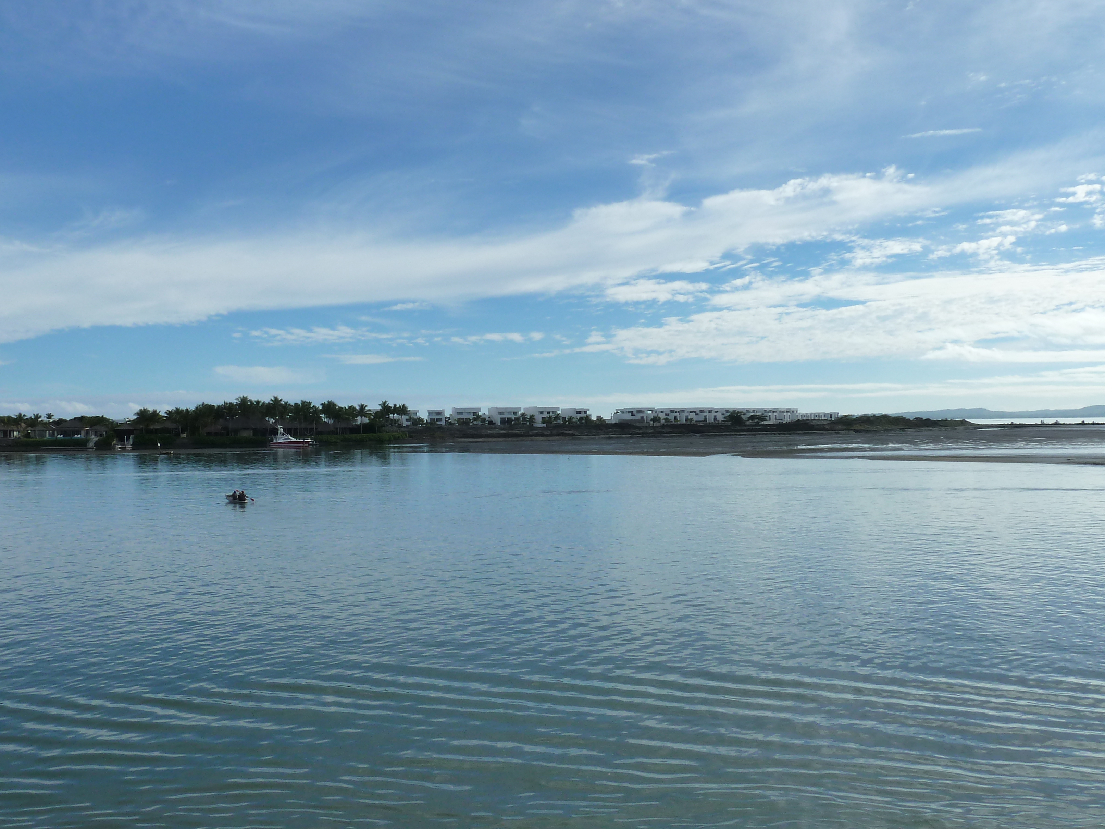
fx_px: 989
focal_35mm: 31
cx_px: 472
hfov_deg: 58.1
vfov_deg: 45.4
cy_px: 437
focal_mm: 4.1
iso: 125
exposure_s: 1/500
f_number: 5.6
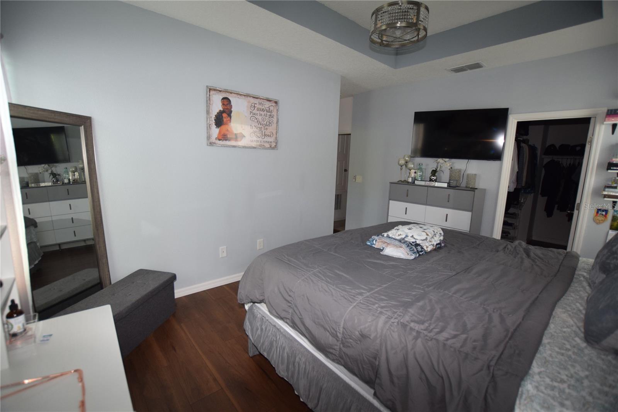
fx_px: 257
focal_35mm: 15
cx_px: 309
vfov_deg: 77.3
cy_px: 206
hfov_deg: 100.4
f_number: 3.5
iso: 800
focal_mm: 10
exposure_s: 1/60
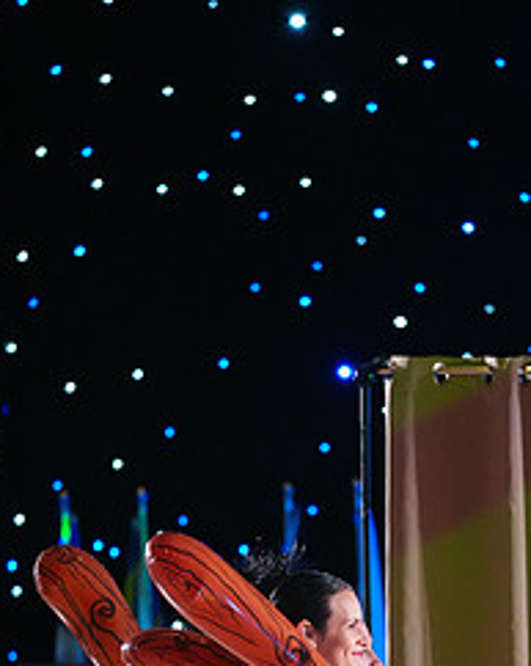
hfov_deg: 3.6
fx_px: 8562
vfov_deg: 4.4
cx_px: 293
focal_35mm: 435
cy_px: 771
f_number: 4
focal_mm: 193
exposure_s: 1/400
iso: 5000
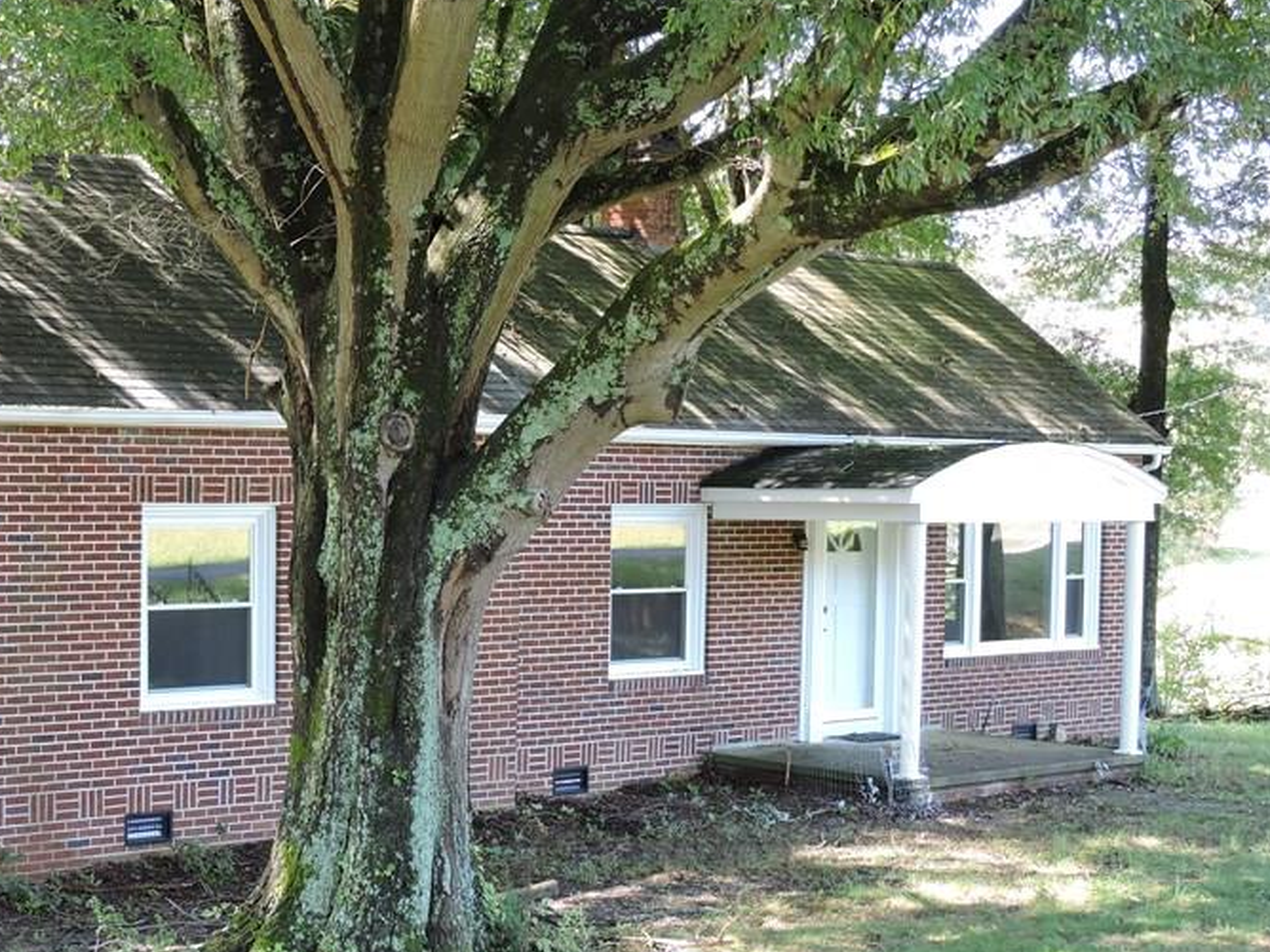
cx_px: 367
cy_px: 610
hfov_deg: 26.8
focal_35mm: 72
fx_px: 2642
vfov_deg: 20.4
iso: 180
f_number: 3.5
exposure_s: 1/50
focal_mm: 8.4
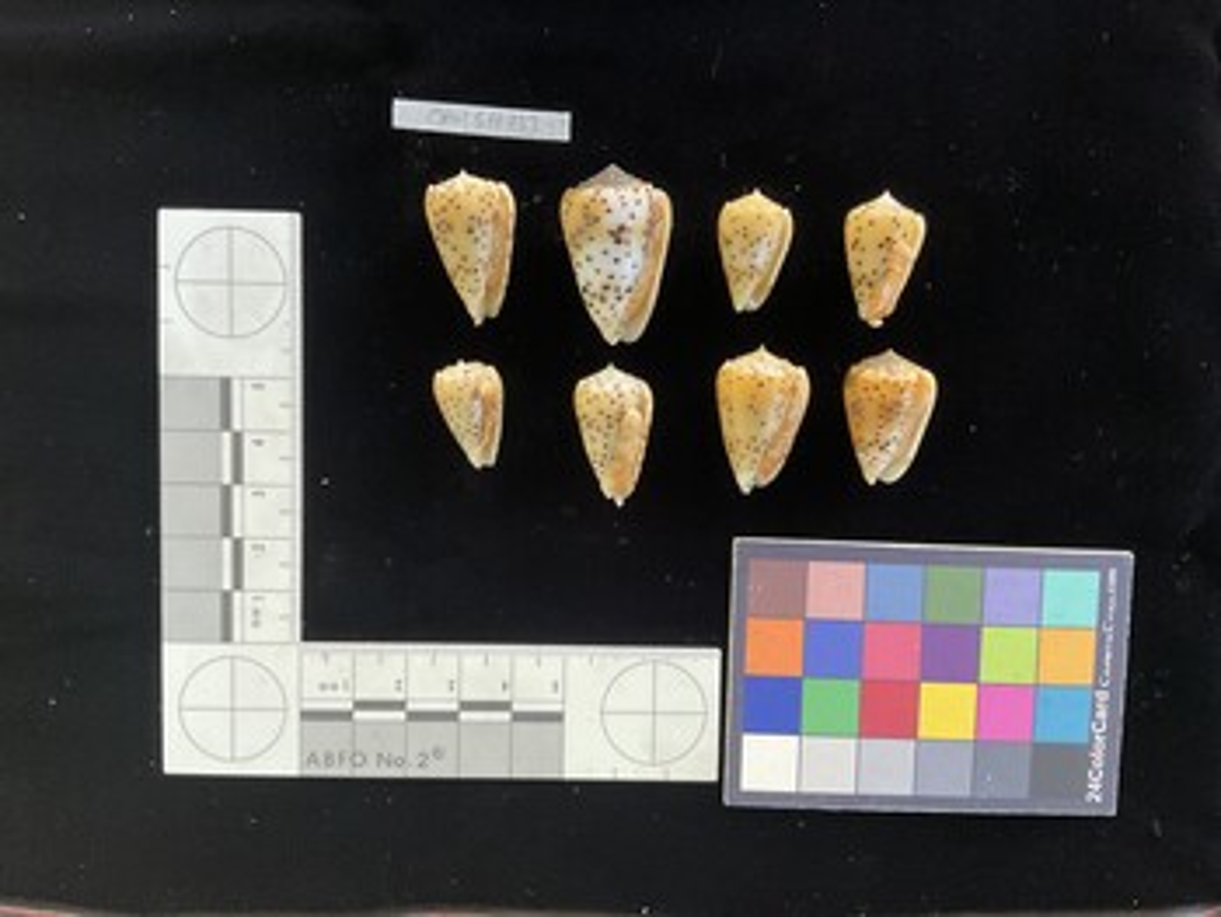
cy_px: 458
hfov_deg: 61.6
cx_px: 610
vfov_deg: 48.3
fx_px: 1024
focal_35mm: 29
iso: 200
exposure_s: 1/60
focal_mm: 3
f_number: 1.8
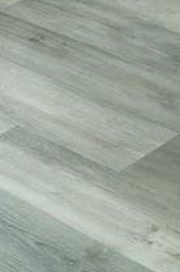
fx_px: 1061
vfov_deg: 12.4
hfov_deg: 9.7
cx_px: 137
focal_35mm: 141
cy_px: -310
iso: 400
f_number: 4
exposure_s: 1/60
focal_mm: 18
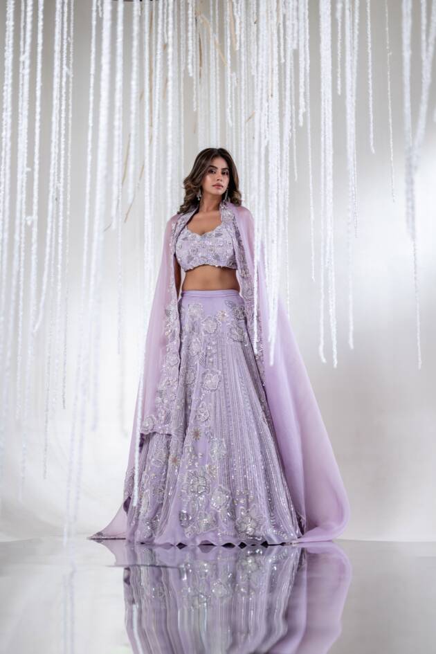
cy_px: 327
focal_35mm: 50
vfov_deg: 39.6
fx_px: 908
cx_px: 218
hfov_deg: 27.0
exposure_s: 1/160
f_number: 1.3
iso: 80
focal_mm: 50
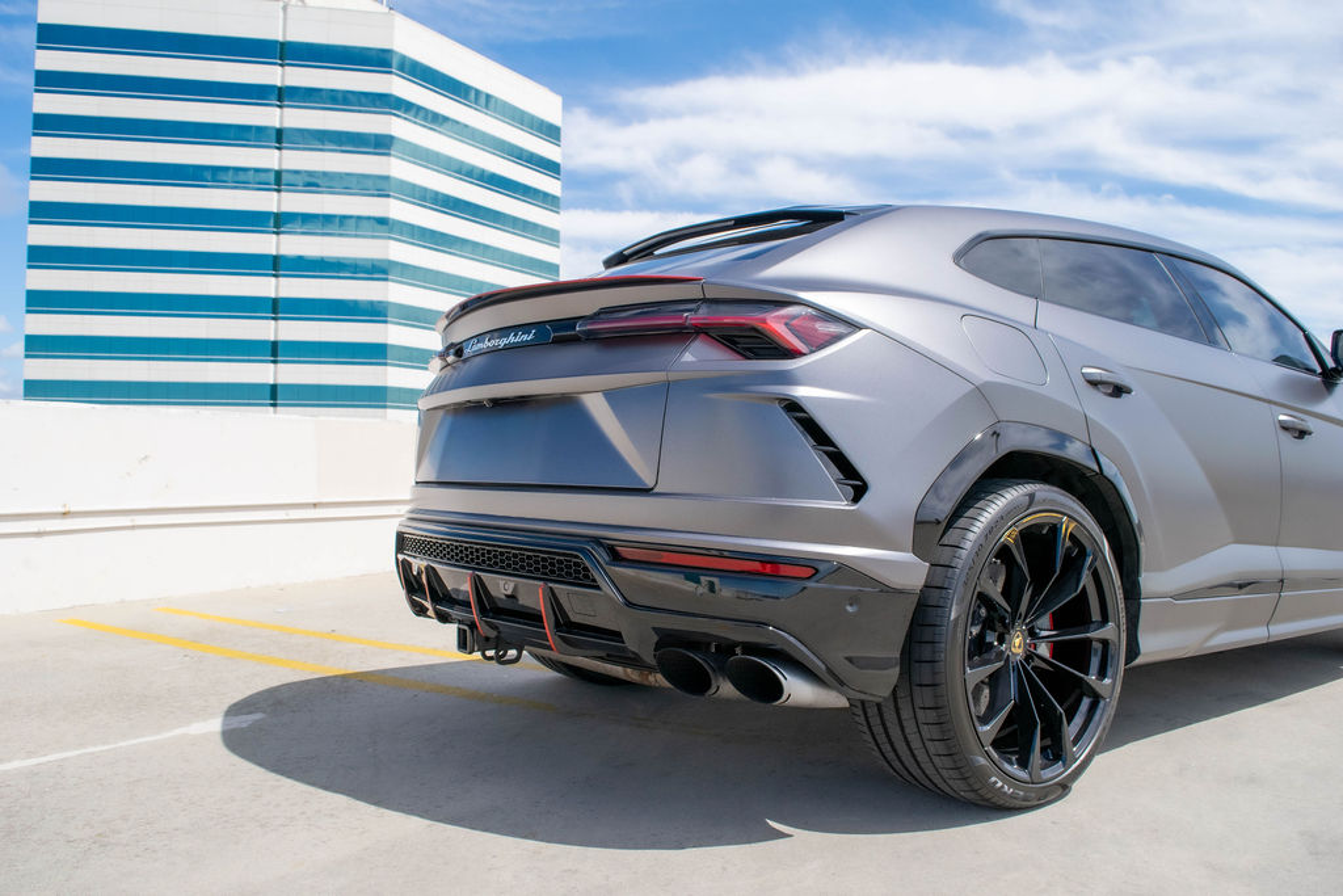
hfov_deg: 67.4
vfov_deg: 47.9
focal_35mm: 27
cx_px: 672
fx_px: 1007
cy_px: 448
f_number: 7.1
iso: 400
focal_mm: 18
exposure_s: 1/1600
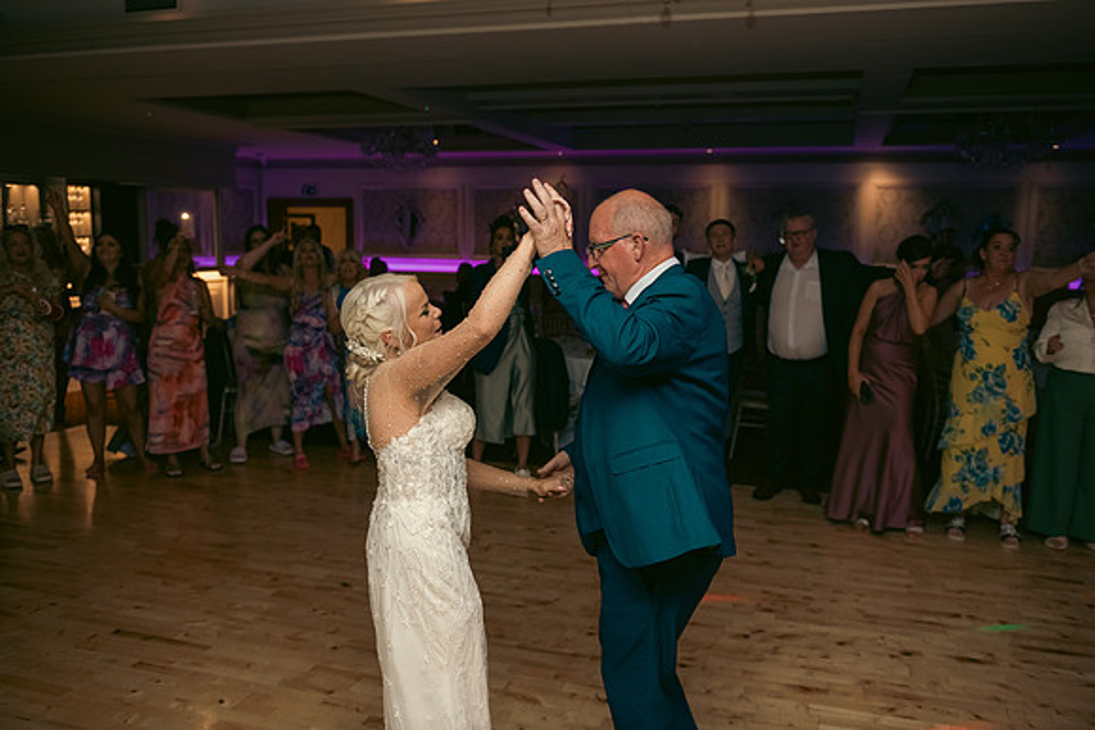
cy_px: 365
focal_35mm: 31
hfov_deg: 60.3
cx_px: 548
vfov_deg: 42.3
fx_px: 943
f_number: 3.5
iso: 800
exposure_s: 1/160
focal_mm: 31
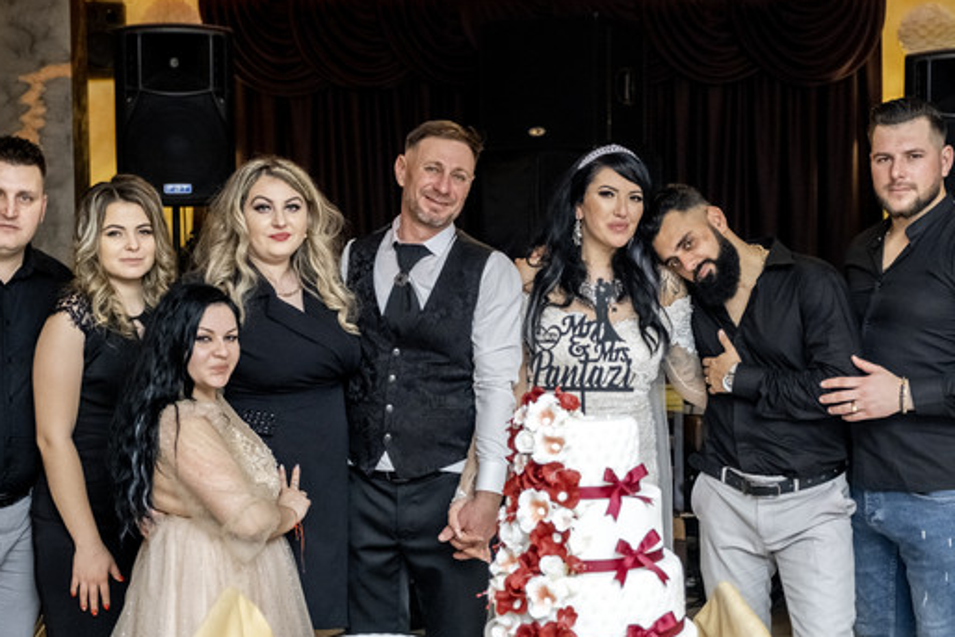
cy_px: 298
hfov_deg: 35.6
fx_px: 1486
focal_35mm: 56
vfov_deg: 24.2
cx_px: 450
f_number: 2.8
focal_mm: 30.2
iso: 1600
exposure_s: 1/125
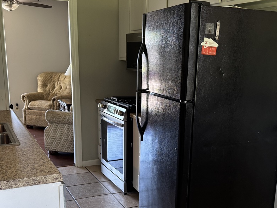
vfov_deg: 32.5
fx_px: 352
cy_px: 147
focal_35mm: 44
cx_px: 153
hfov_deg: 42.9
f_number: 1.78
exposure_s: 1/120
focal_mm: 6.76
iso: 200
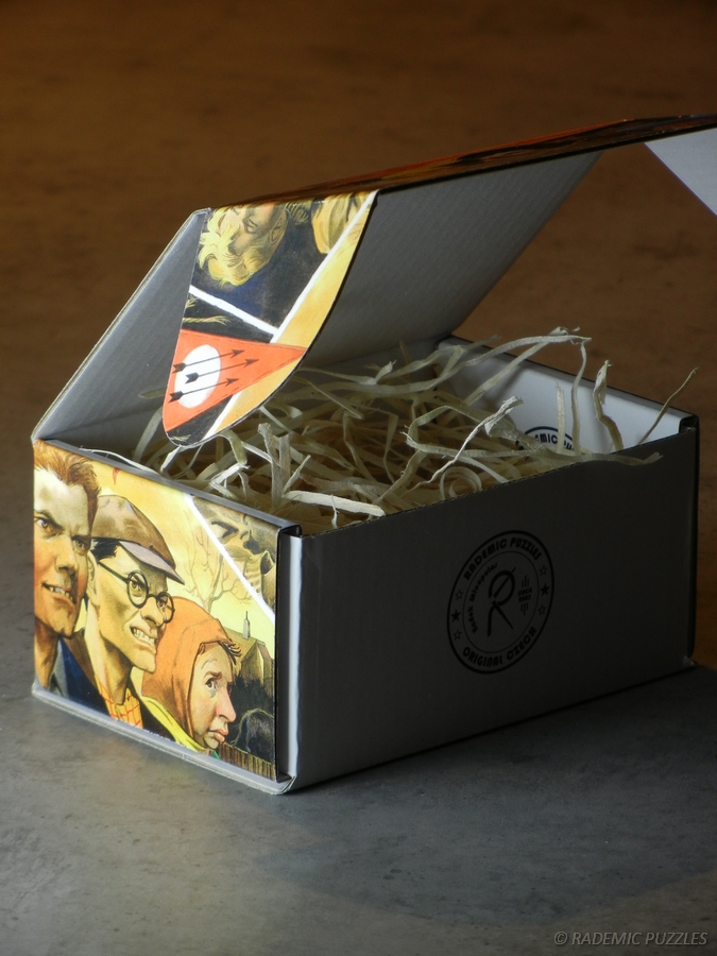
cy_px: 478
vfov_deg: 6.6
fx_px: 8285
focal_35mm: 300
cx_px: 358
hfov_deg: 5.0
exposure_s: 1/44.6
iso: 160
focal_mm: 54
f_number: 5.6
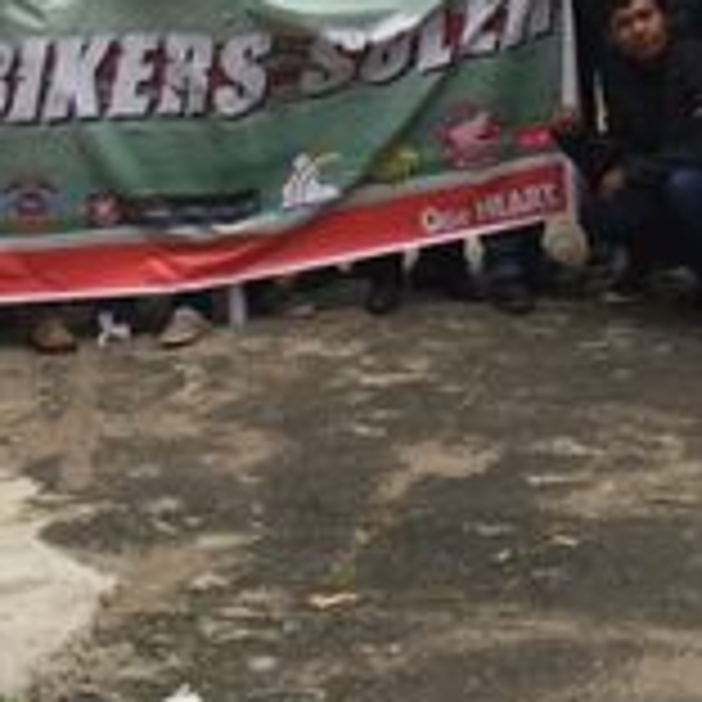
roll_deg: +2.0
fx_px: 2639
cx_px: 130
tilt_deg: +1.0
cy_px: -286
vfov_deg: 14.3
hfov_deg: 15.1
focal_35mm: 115
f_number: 2.2
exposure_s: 1/353
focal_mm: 4.15
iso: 32
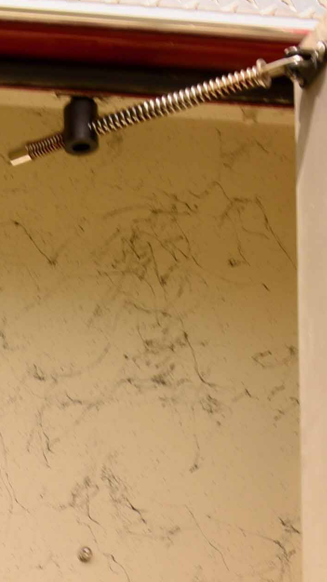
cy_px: 1111
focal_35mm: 148
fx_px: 2283
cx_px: -146
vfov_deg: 12.9
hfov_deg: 8.0
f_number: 11
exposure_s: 1/40
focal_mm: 24
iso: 64
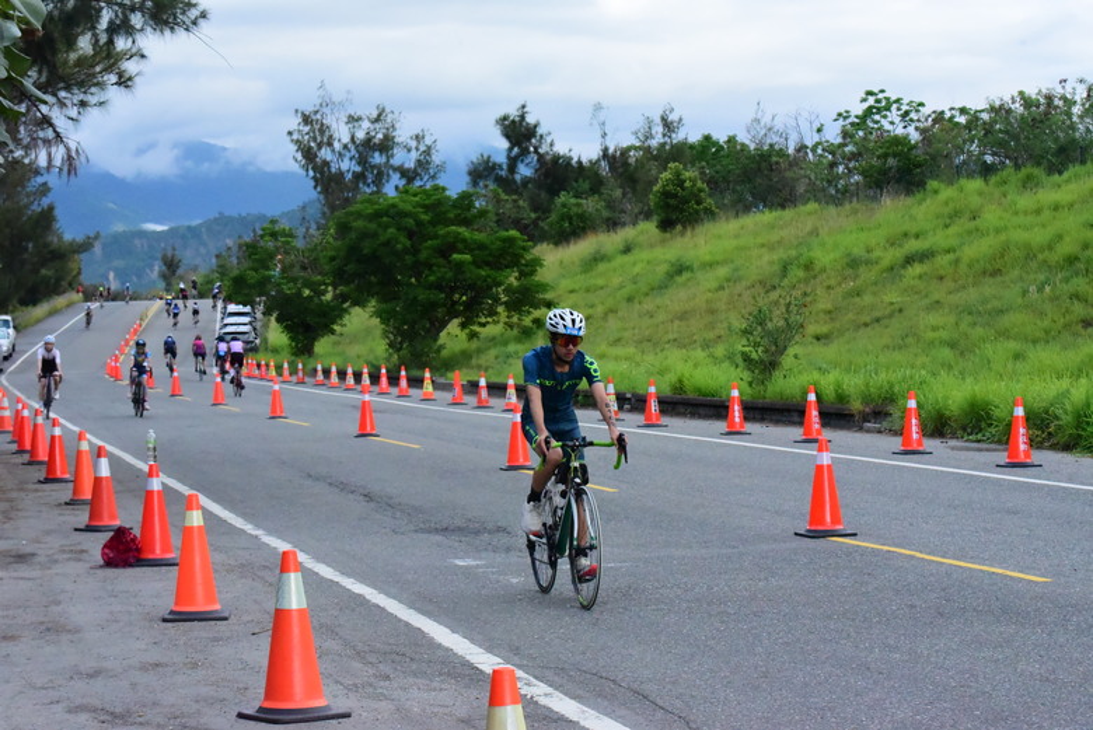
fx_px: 2612
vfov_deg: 15.9
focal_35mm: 86
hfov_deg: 23.6
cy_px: 365
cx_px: 546
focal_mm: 86
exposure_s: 1/3200
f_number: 14
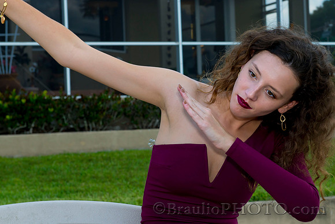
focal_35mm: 110
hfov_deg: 18.5
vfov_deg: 12.5
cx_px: 258
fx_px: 1023
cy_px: 95
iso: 320
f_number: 10
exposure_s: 1/200
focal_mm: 70
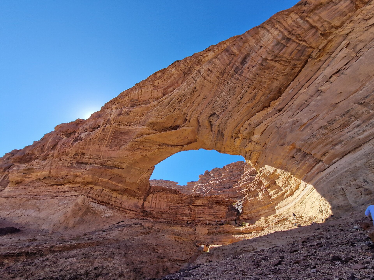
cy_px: 140
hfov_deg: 106.2
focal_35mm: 13
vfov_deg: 89.9
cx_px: 187
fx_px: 140
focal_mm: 2.2
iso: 50
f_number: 2.2
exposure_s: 1/964
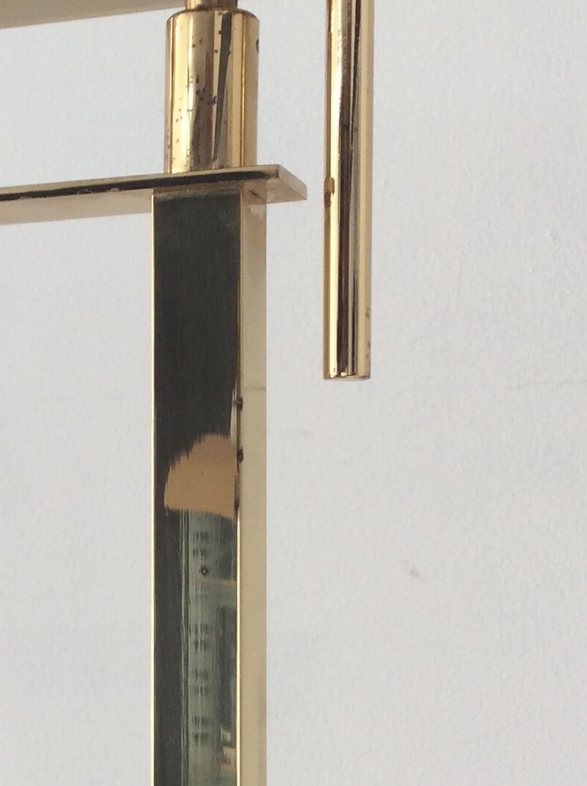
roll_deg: -0.5
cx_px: 86
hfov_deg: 18.6
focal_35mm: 78
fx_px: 1768
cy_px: 498
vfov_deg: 25.0
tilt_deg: +1.2
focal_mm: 3.3
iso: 32
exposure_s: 1/33
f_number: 2.4
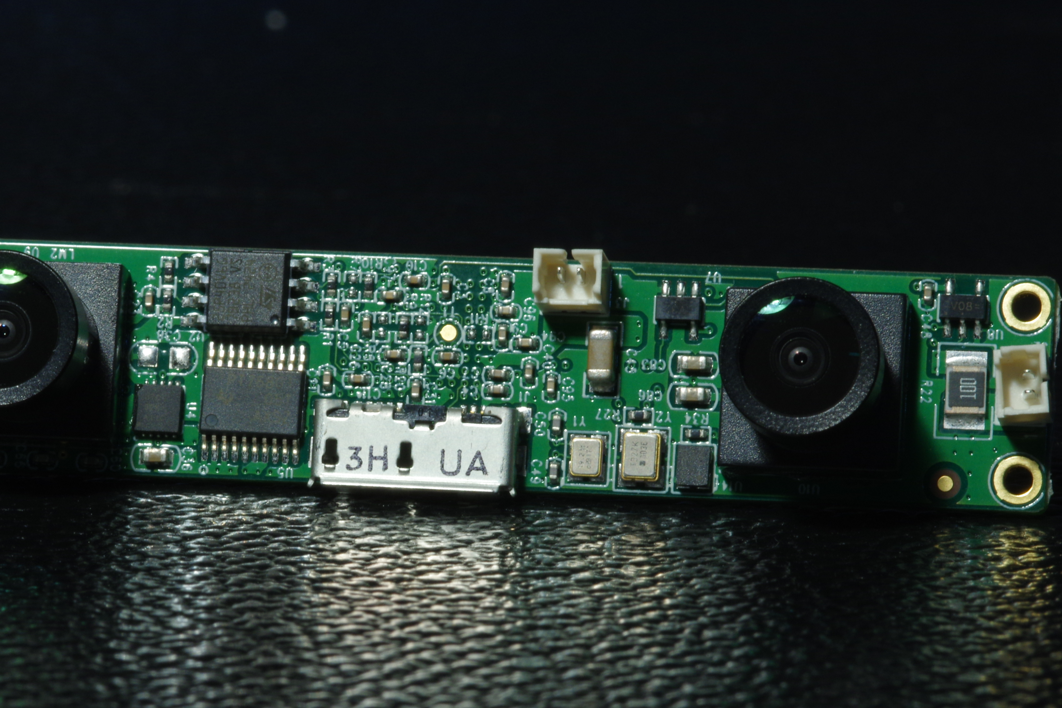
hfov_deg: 9.4
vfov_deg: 6.3
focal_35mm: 219
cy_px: 437
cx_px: 467
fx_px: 6460
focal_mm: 105
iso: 400
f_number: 18
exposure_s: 1/40
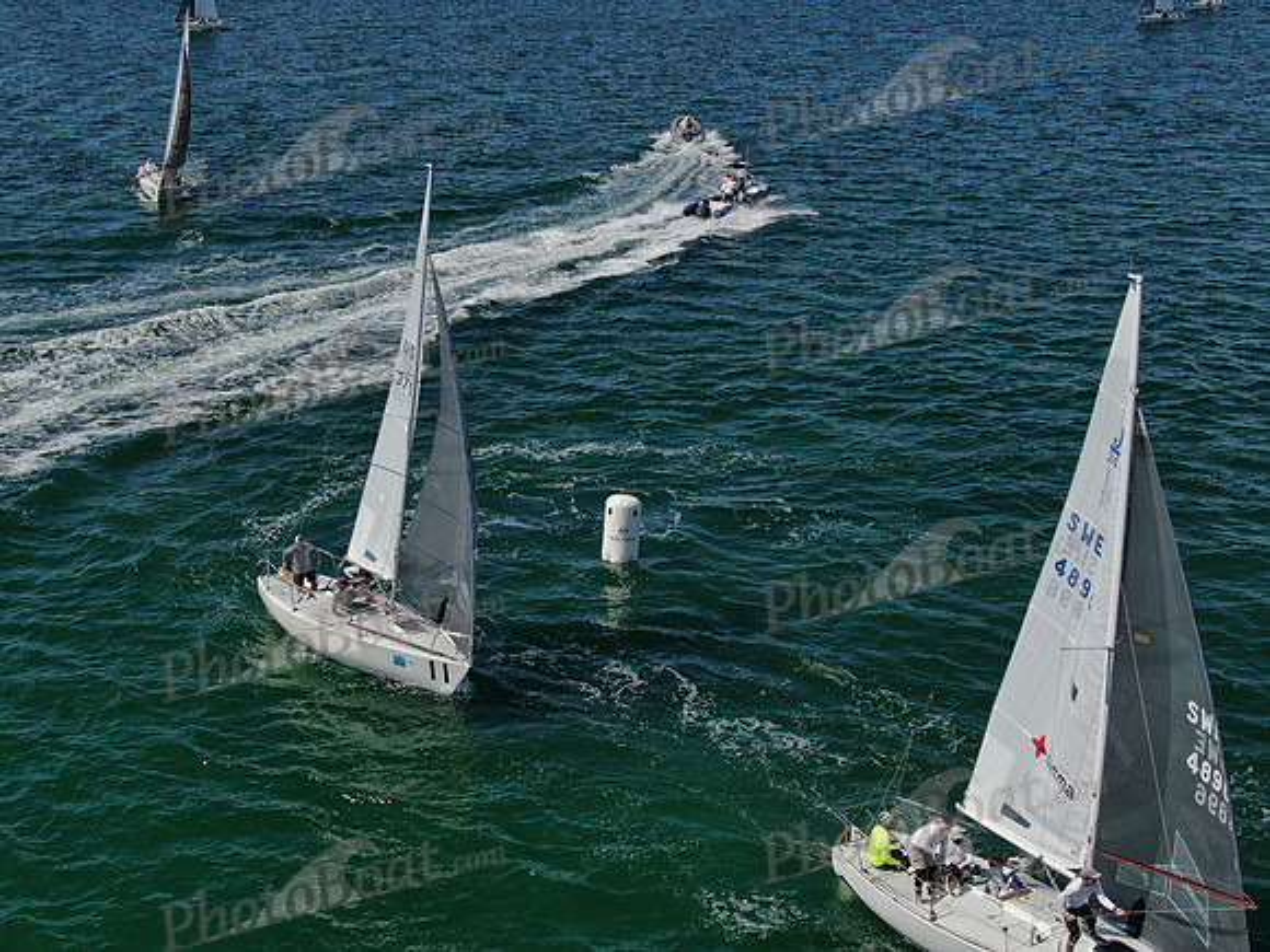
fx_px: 1724
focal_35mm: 47
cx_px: 635
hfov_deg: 40.4
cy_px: 476
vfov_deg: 30.9
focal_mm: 8.42
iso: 100
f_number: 3.8
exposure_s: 1/1600
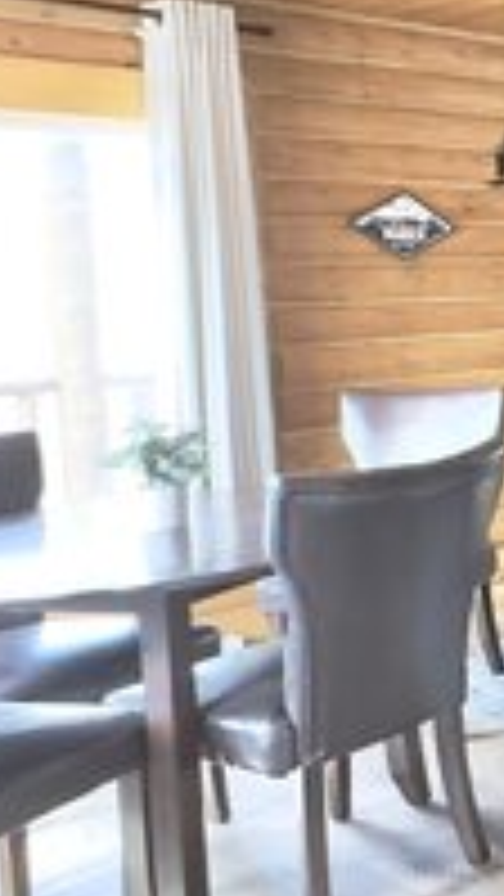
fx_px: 1164
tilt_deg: -3.4
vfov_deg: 41.7
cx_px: 1048
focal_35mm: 49
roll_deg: +0.8
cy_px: 324
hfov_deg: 16.9
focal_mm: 2.22
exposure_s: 1/60
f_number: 2.2
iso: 400
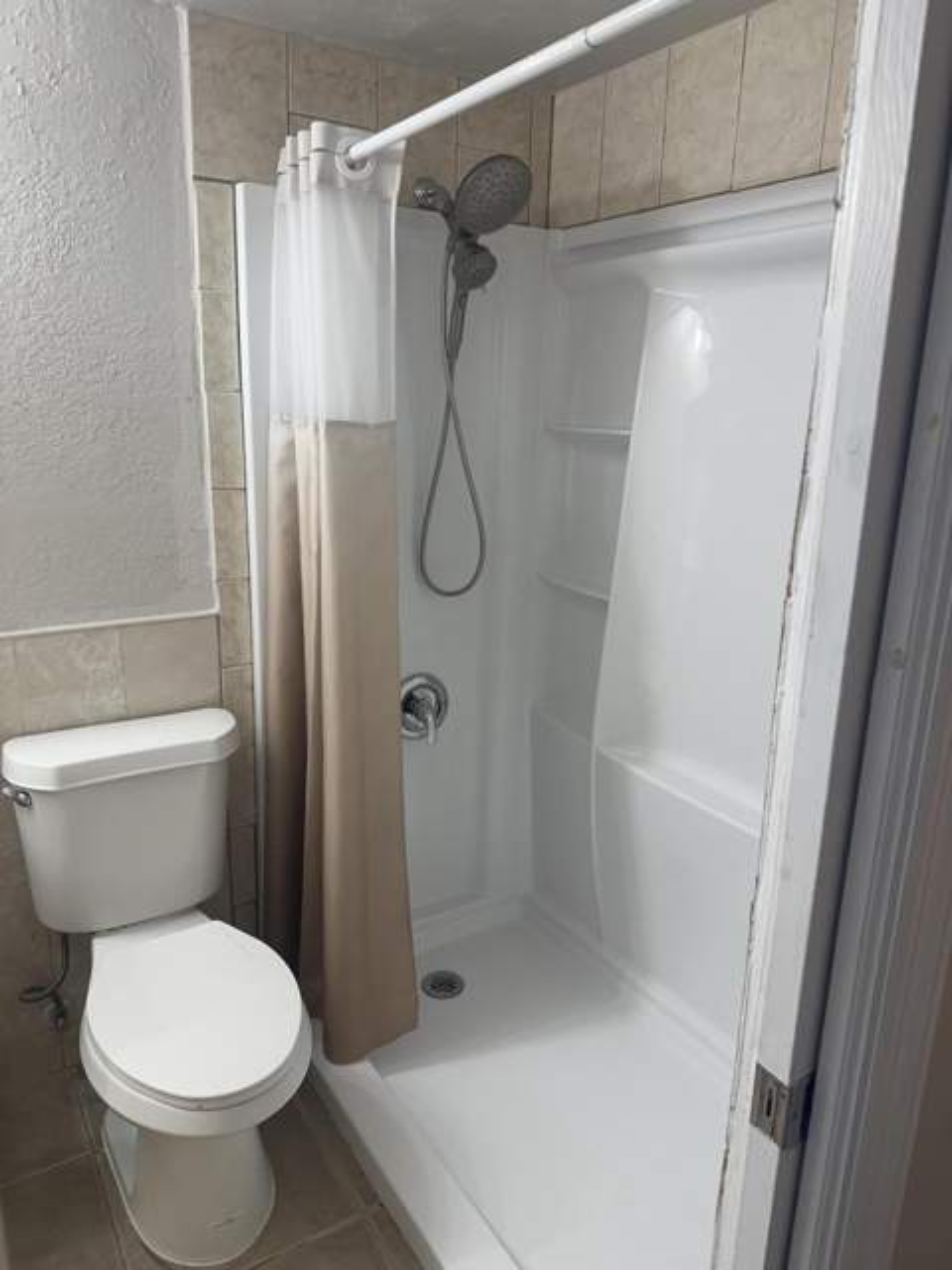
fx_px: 880
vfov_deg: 71.6
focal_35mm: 24
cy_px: 635
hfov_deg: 56.8
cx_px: 476
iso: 100
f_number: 1.78
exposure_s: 1/120
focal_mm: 6.86
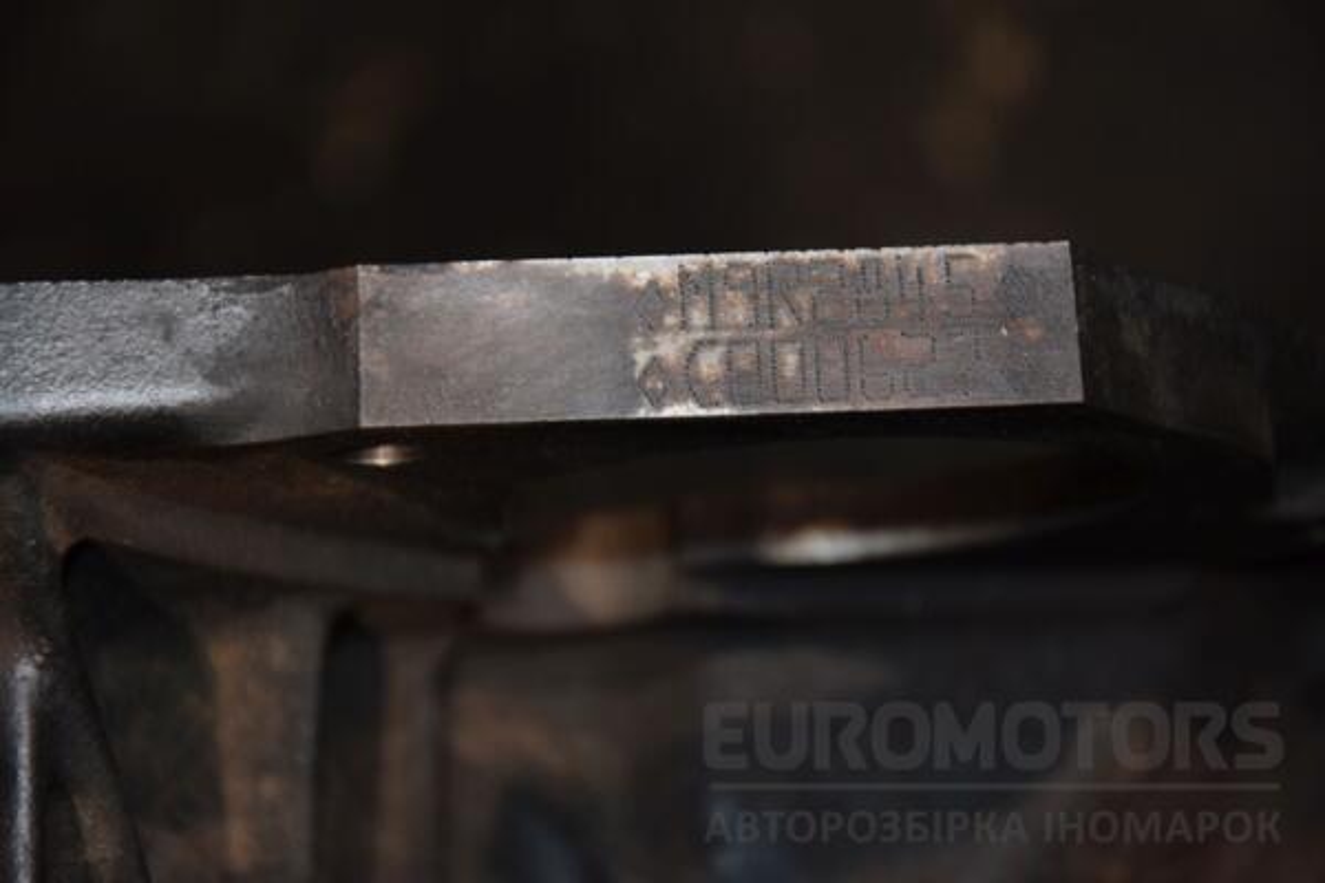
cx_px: 662
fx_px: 5796
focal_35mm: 158
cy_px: 442
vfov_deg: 8.7
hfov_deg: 13.0
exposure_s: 1/60
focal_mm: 105
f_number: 5.6
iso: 800
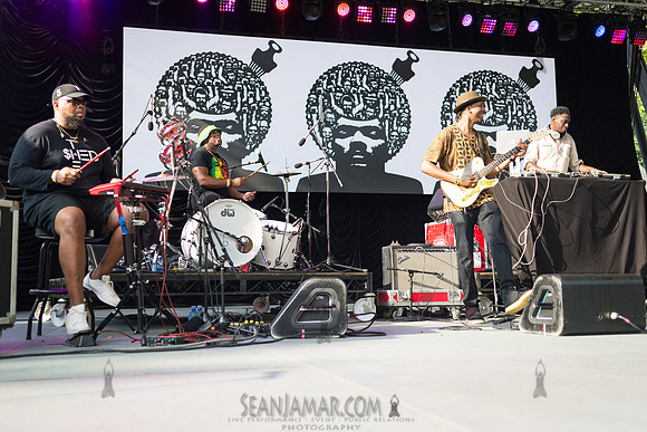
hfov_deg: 51.4
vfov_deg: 35.6
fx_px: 672
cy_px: 216
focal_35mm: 37
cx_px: 324
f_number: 2.8
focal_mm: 35
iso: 1250
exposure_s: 1/4000
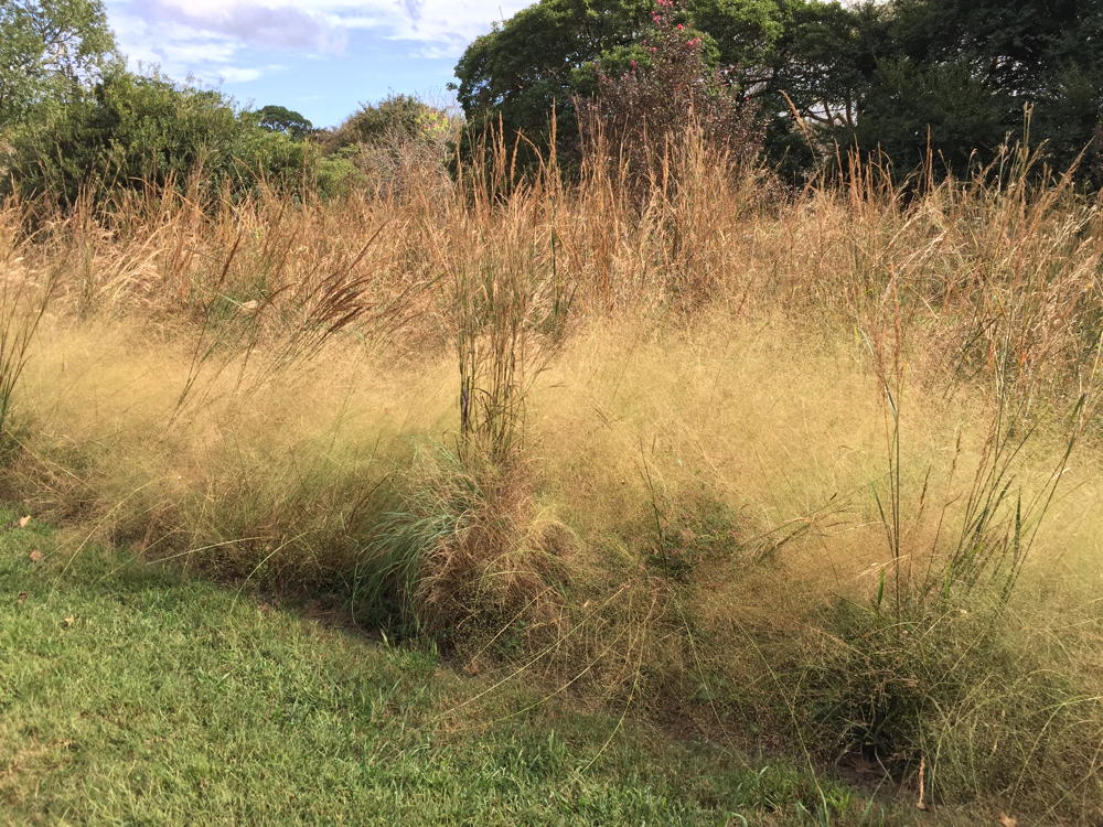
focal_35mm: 29
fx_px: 924
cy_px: 414
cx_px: 552
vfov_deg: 48.2
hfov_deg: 61.7
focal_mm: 4.15
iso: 32
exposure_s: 1/573
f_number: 2.2
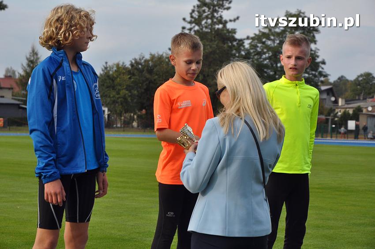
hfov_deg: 19.5
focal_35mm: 105
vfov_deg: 13.0
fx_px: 1093
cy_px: 124
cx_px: 188
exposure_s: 1/1000
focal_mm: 70
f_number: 8
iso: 640
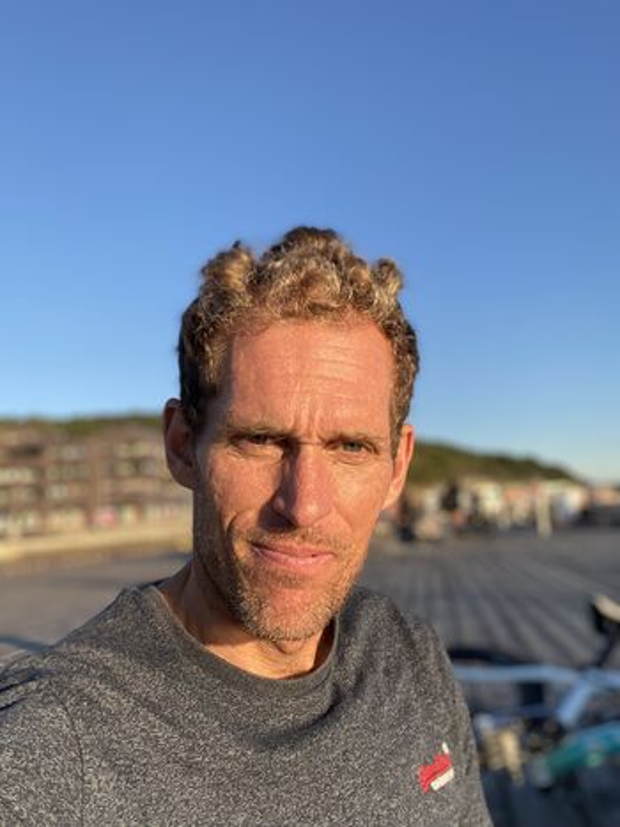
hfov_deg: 46.8
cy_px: 414
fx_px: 717
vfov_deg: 60.0
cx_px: 310
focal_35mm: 30
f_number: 2.2
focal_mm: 2.71
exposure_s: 1/643
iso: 25
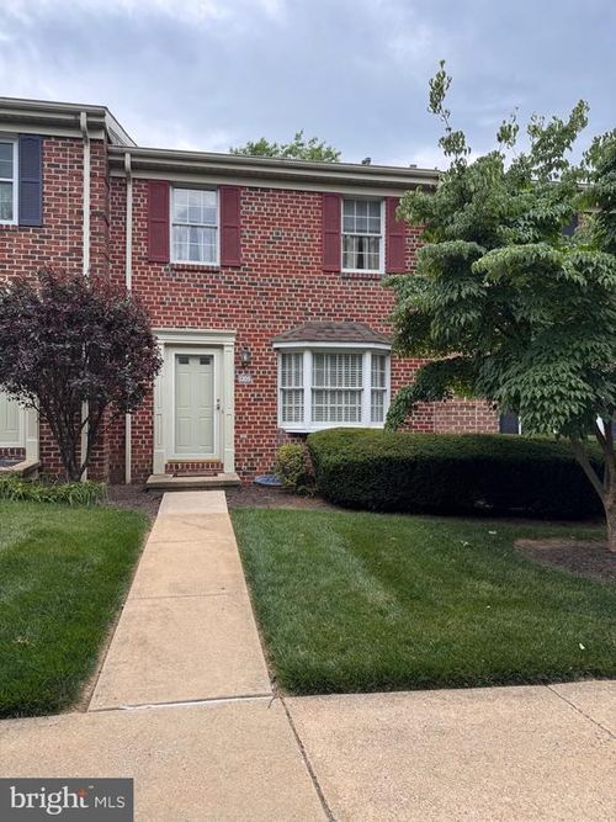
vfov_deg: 71.6
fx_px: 570
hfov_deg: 56.8
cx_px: 308
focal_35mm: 24
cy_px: 411
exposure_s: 1/1151
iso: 80
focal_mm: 6.76
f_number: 1.78
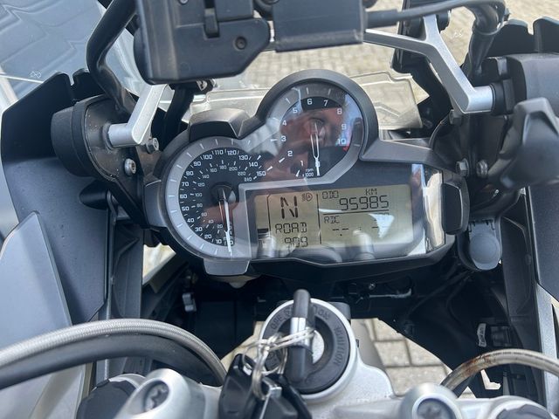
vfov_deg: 53.1
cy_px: 210
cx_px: 280
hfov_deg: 67.3
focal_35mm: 26
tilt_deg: -35.6
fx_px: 420
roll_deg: +10.3
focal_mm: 5.7
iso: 40
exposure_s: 1/80
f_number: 1.5
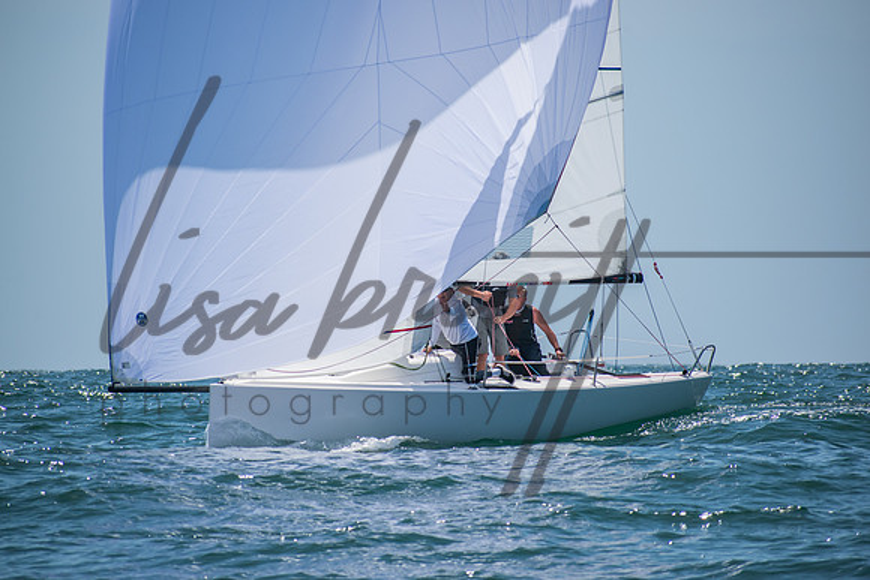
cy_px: 290
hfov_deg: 6.4
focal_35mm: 320
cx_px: 435
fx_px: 7726
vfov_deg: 4.3
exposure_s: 1/1250
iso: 200
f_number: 6.3
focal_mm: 210
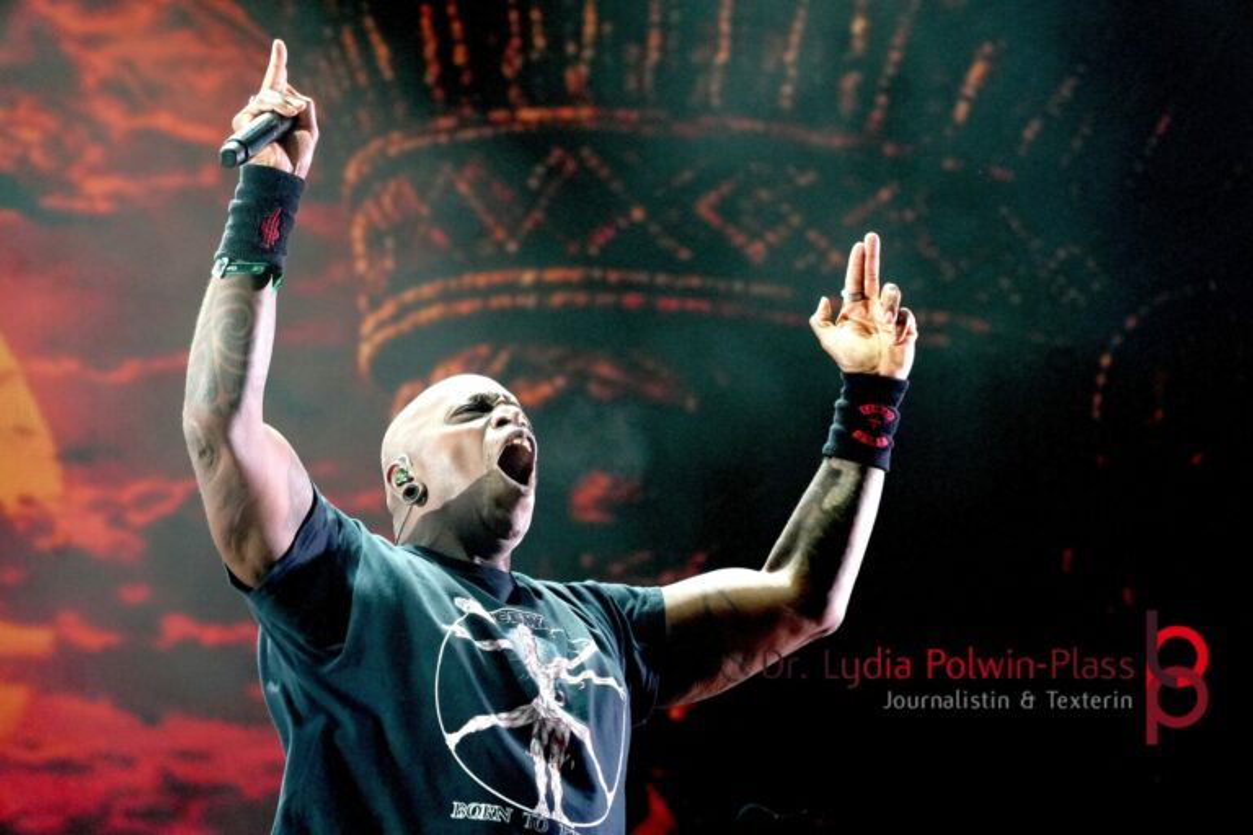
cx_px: 626
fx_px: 6473
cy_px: 418
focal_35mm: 186
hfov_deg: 11.1
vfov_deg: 7.4
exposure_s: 1/200
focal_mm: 124
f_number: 5.6
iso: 2500
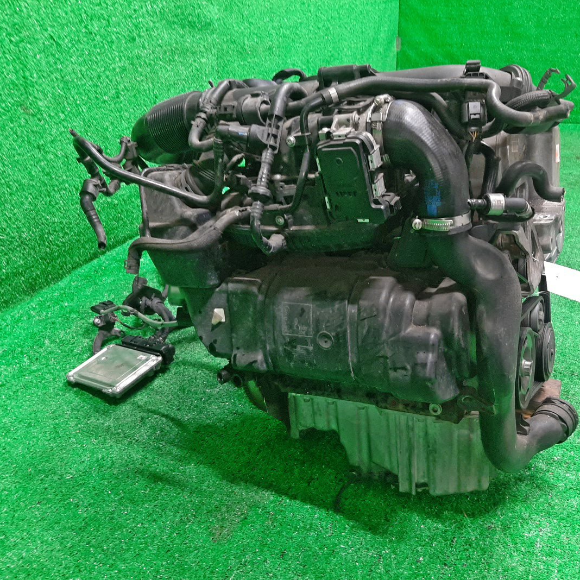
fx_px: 588
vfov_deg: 52.5
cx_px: 338
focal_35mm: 31
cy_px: 292
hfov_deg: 52.3
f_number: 1.7
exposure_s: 1/33
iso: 179
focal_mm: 3.93
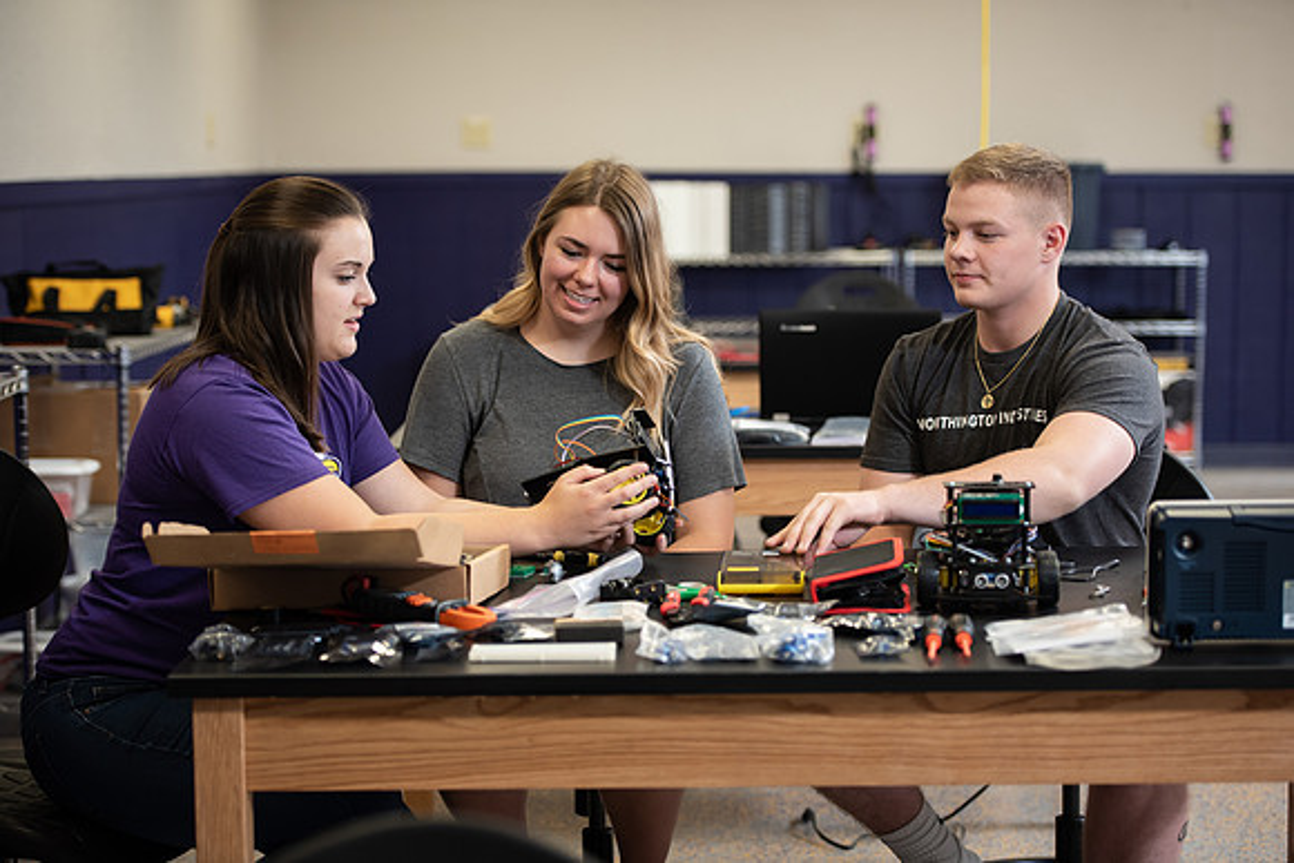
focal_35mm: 82
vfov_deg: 16.7
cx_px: 647
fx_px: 2948
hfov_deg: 24.8
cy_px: 432
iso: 640
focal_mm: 82
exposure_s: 1/200
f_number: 3.2
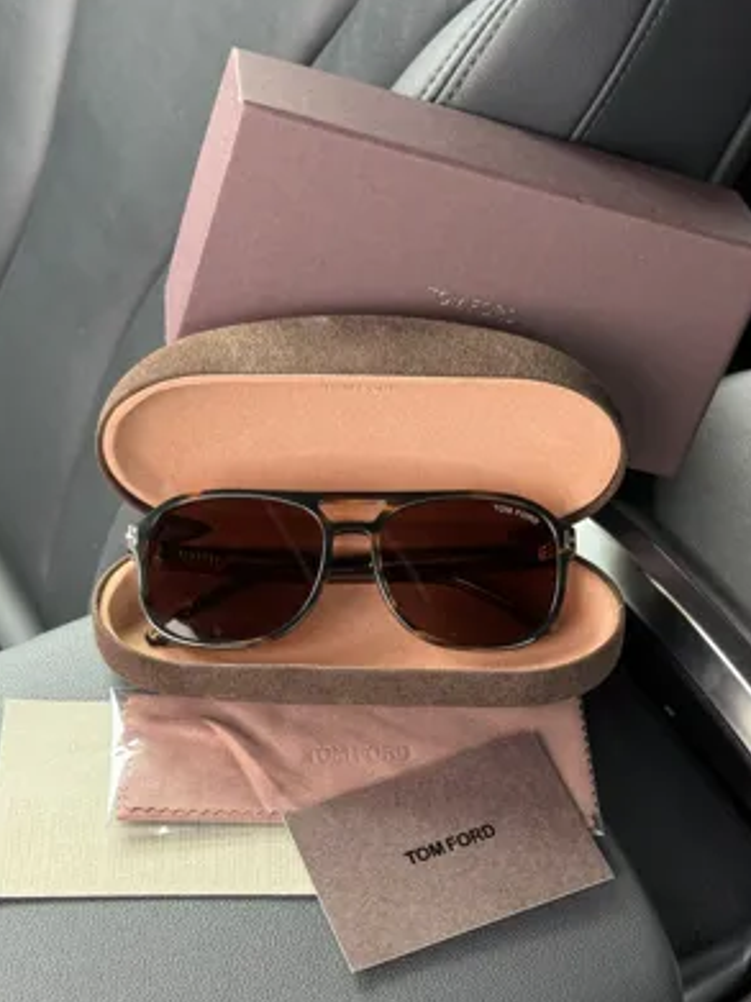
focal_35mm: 59
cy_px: 561
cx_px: 354
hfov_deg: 24.8
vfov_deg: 32.7
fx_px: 1708
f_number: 1.78
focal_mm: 6.76
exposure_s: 1/60
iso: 125
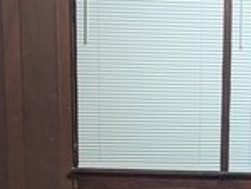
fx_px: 770
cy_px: 212
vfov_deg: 13.7
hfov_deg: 17.9
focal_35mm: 106
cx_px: 274
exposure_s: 1/51
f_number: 1.85
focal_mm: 6.81
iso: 1464
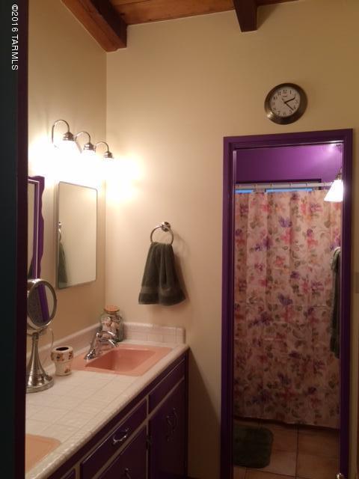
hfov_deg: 48.2
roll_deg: +0.0
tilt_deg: -0.4
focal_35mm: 29
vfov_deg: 61.7
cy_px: 240
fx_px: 401
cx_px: 180
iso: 40
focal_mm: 4.15
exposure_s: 1/40
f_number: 2.2
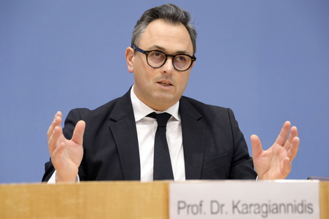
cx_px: 164
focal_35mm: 116
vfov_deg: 11.8
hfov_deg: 17.7
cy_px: 110
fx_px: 1059
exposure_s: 1/400
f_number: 5.6
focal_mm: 116
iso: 5000
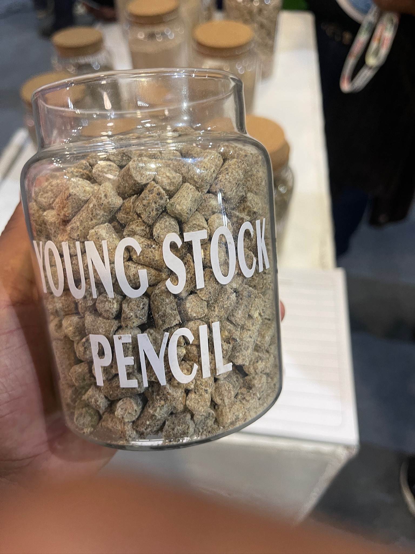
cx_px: 208
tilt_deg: -50.9
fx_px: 400
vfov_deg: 69.4
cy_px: 277
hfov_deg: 54.9
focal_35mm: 25
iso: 160
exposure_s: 1/50
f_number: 1.6
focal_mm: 5.1
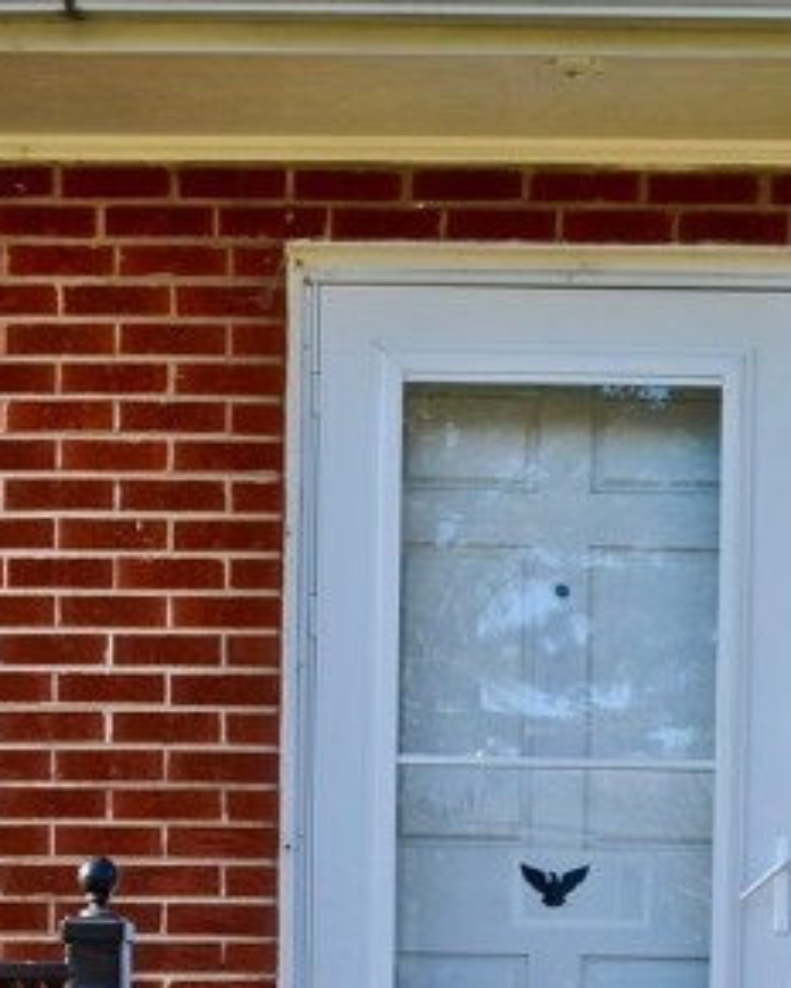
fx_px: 2400
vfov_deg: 21.9
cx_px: 546
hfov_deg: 18.6
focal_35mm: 82
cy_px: 1128
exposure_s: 1/160
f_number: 6.3
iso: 200
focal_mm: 22
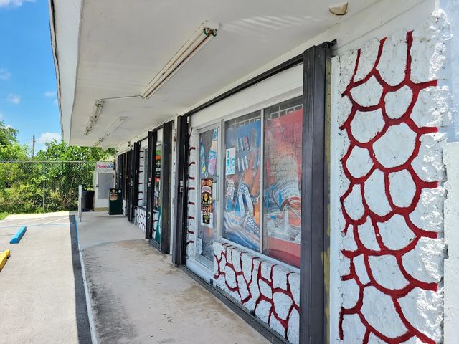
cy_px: 172
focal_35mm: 26
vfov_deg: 53.1
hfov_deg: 67.3
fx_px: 345
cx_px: 230
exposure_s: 1/1061
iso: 40
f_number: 1.8
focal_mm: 5.4
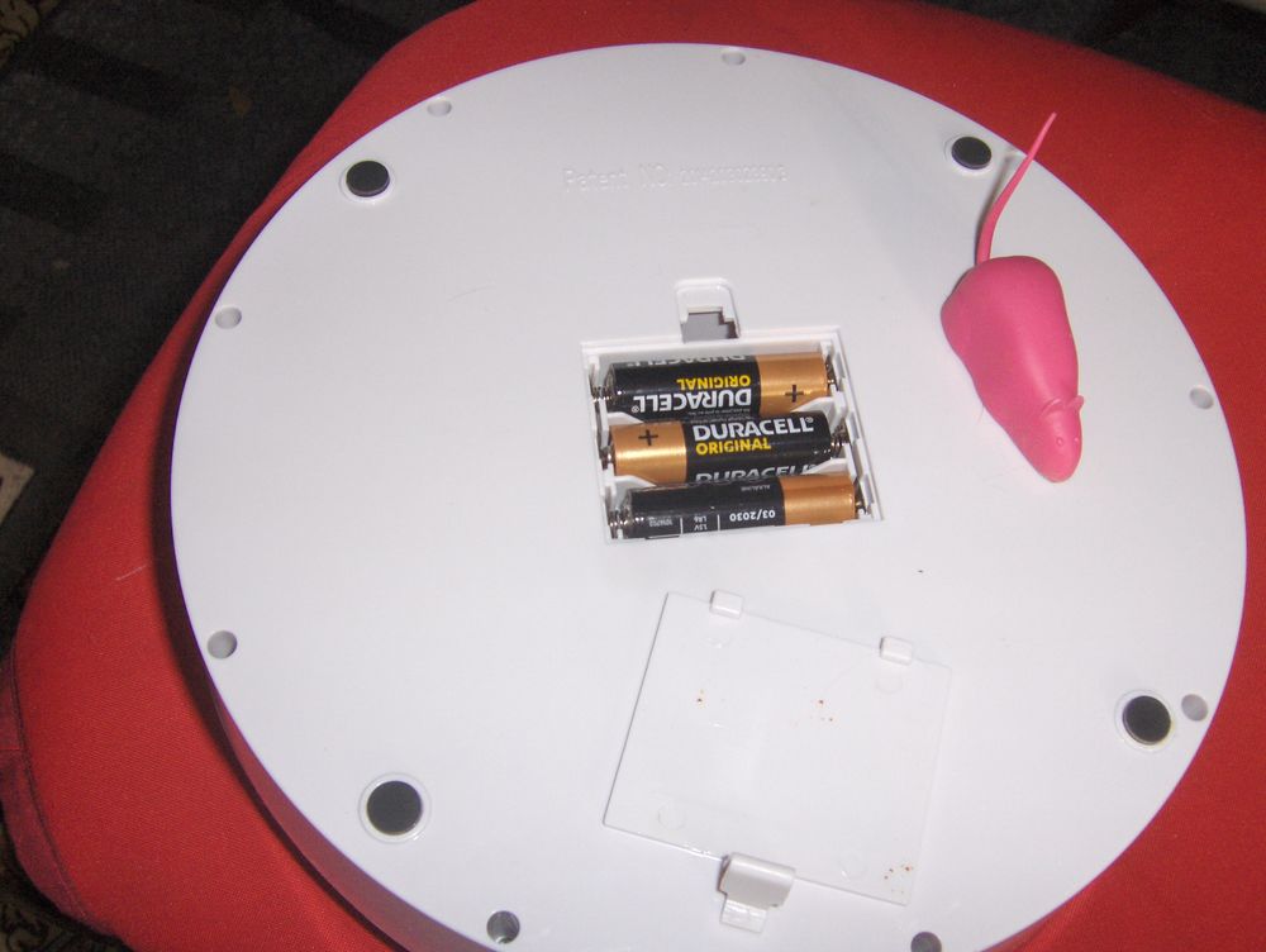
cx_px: 633
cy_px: 476
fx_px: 1281
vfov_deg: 40.8
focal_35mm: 35
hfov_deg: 52.6
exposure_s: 1/174
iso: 100
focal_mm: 7.5
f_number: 5.5
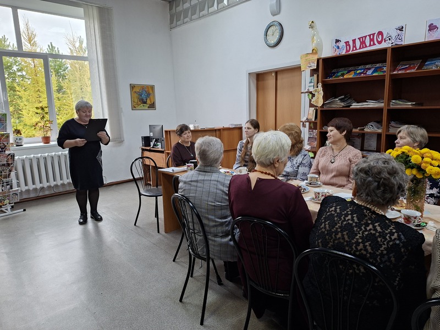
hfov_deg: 73.9
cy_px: 165
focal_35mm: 23
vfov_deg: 58.9
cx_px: 220
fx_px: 292
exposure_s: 1/100
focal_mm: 5.54
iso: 320
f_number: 1.8
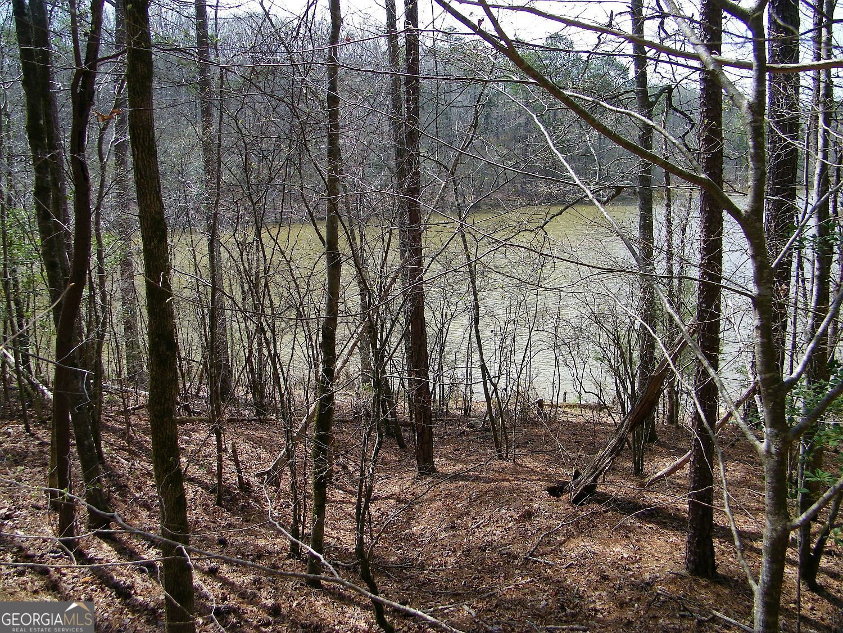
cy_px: 316
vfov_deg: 49.7
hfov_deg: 63.4
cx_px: 422
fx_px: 682
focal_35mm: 28
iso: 80
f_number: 3.5
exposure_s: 1/400
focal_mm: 5
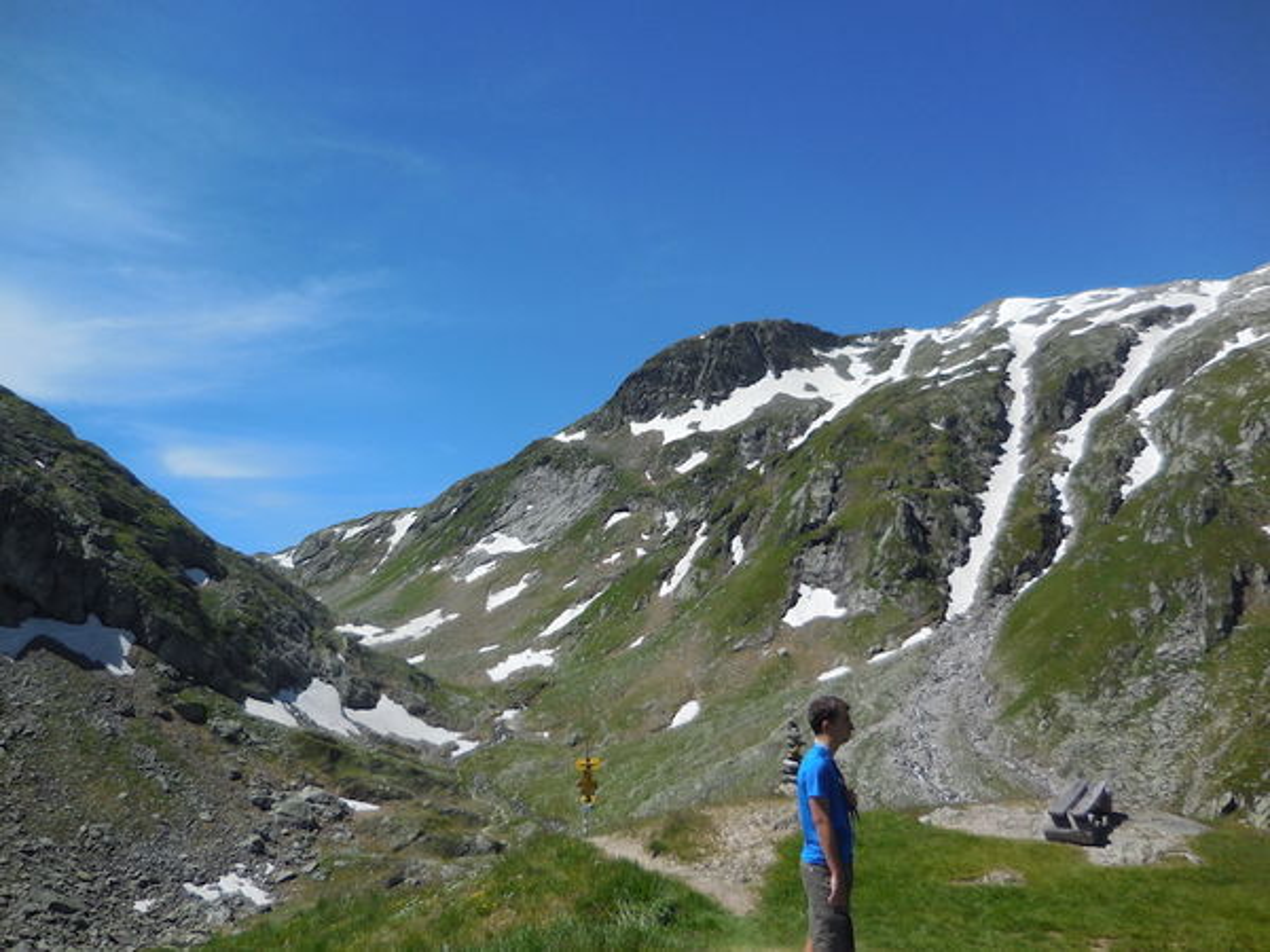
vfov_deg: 54.9
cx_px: 635
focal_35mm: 25
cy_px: 476
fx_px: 917
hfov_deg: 69.4
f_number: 6.6
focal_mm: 4.5
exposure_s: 1/640
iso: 125
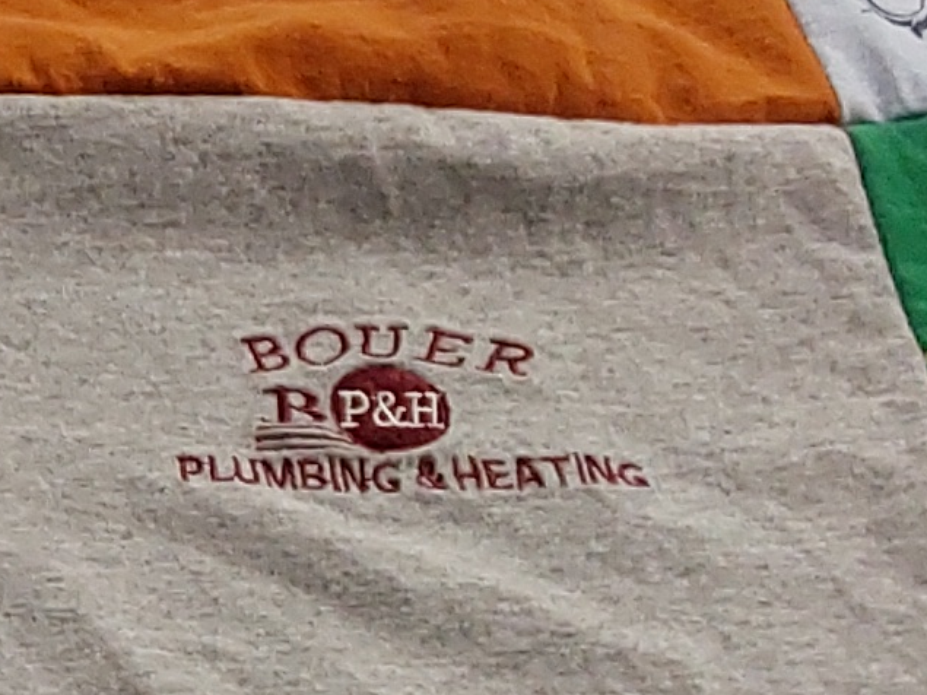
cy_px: 759
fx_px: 3856
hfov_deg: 12.8
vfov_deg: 10.2
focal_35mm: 144
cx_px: -581
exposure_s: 1/60
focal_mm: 2.91
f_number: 1.9
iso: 100
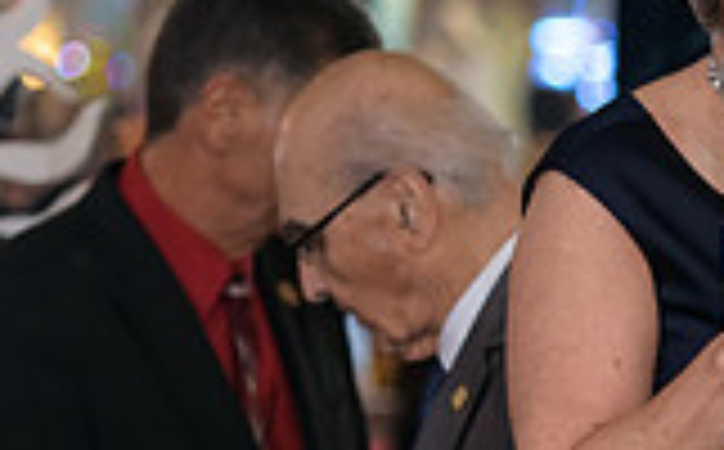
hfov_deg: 5.7
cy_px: 209
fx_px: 7248
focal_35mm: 368
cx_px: 796
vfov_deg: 3.6
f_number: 3.2
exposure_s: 1/125
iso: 1000
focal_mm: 100
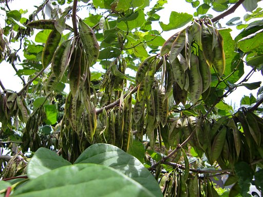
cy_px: 98
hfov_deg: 63.4
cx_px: 132
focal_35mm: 28
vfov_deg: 49.7
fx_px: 213
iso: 64
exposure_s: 1/500
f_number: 2.6
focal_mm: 4.9
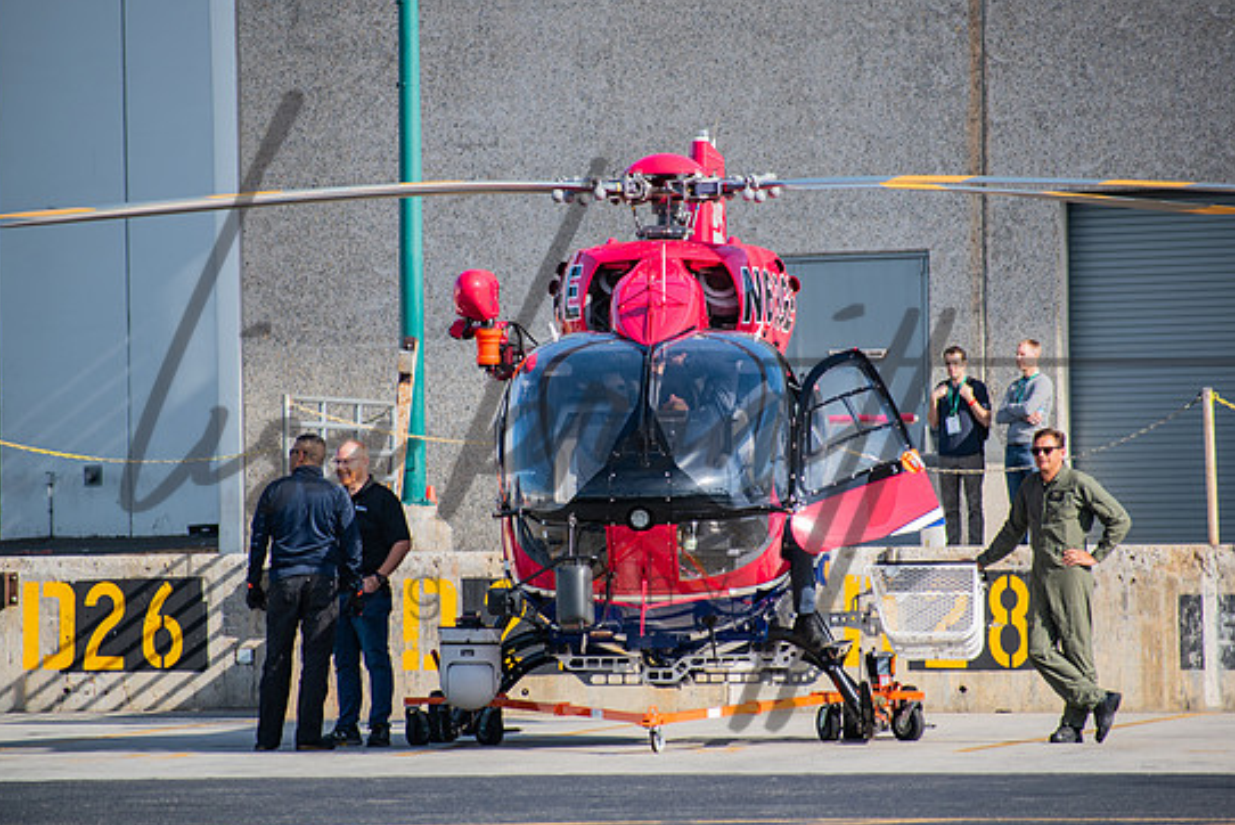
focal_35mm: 321
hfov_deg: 6.4
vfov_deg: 4.3
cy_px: 416
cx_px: 629
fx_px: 11017
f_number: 5.3
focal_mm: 200
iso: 100
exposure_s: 1/320
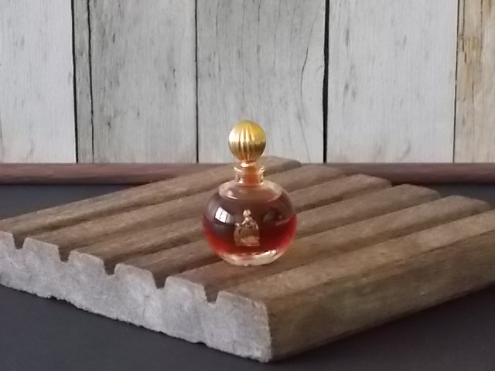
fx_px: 1859
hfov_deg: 15.2
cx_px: 248
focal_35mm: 130
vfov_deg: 11.4
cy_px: 186
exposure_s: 1/30
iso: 800
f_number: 6.5
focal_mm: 23
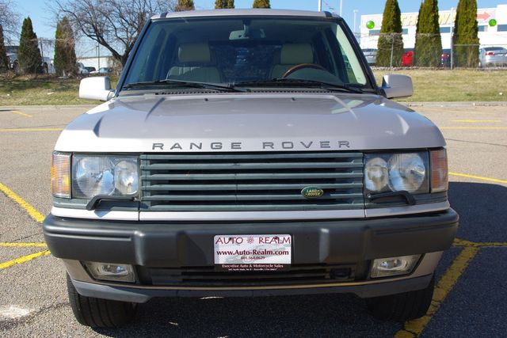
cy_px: 169
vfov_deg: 34.2
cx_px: 254
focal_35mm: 39
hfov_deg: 49.5
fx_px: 549
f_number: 8
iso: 100
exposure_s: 1/180
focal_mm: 26.25
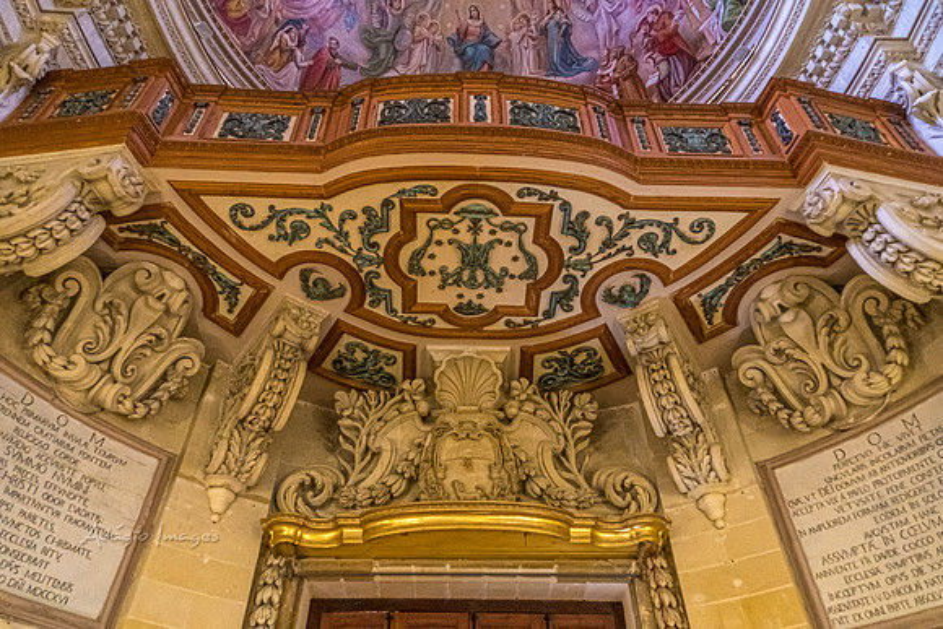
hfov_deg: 67.4
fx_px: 707
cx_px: 472
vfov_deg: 48.0
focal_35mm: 27
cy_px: 314
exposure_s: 1/15
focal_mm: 18
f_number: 3.5
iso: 6400
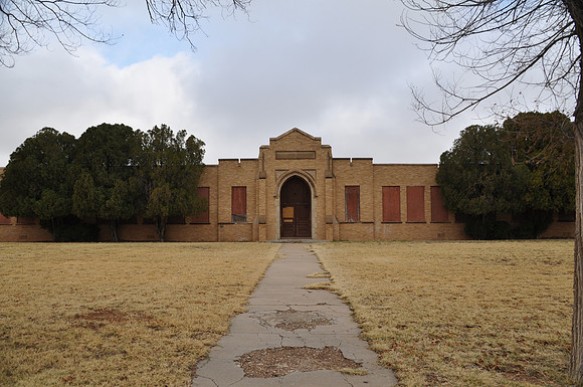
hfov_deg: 67.5
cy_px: 194
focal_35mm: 27
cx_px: 292
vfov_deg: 47.8
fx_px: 437
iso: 200
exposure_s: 1/200
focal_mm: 18
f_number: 7.1
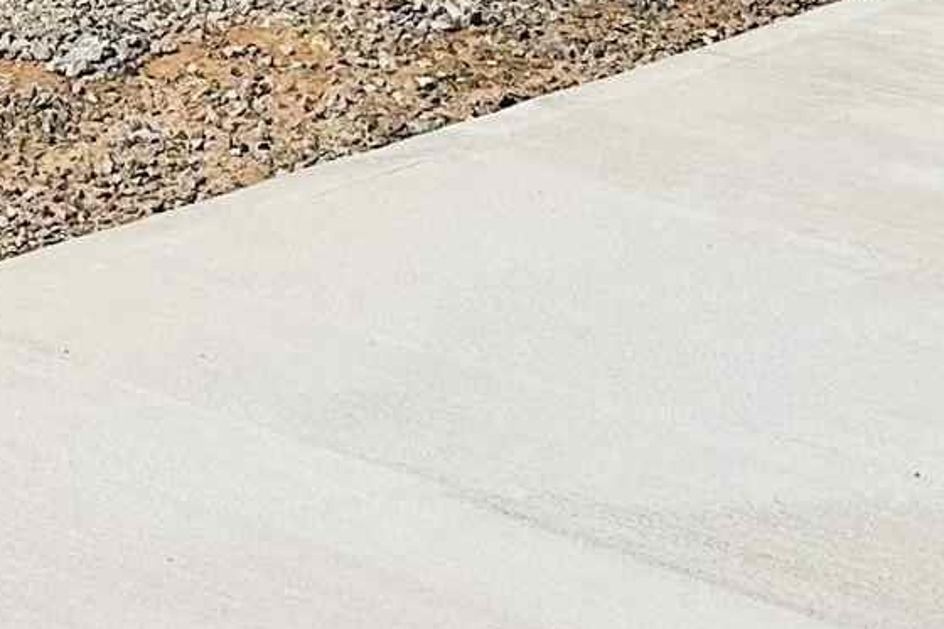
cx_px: 15
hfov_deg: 14.7
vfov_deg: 8.6
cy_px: -1159
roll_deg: +1.6
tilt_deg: -1.2
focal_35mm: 137
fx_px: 3591
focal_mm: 6.86
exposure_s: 1/8929
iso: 80
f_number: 1.78
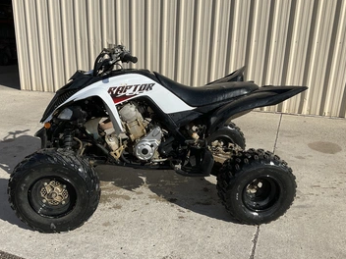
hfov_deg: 55.3
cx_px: 156
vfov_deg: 42.9
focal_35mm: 33
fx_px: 330
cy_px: 146
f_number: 1.8
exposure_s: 1/2538
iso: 25
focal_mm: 3
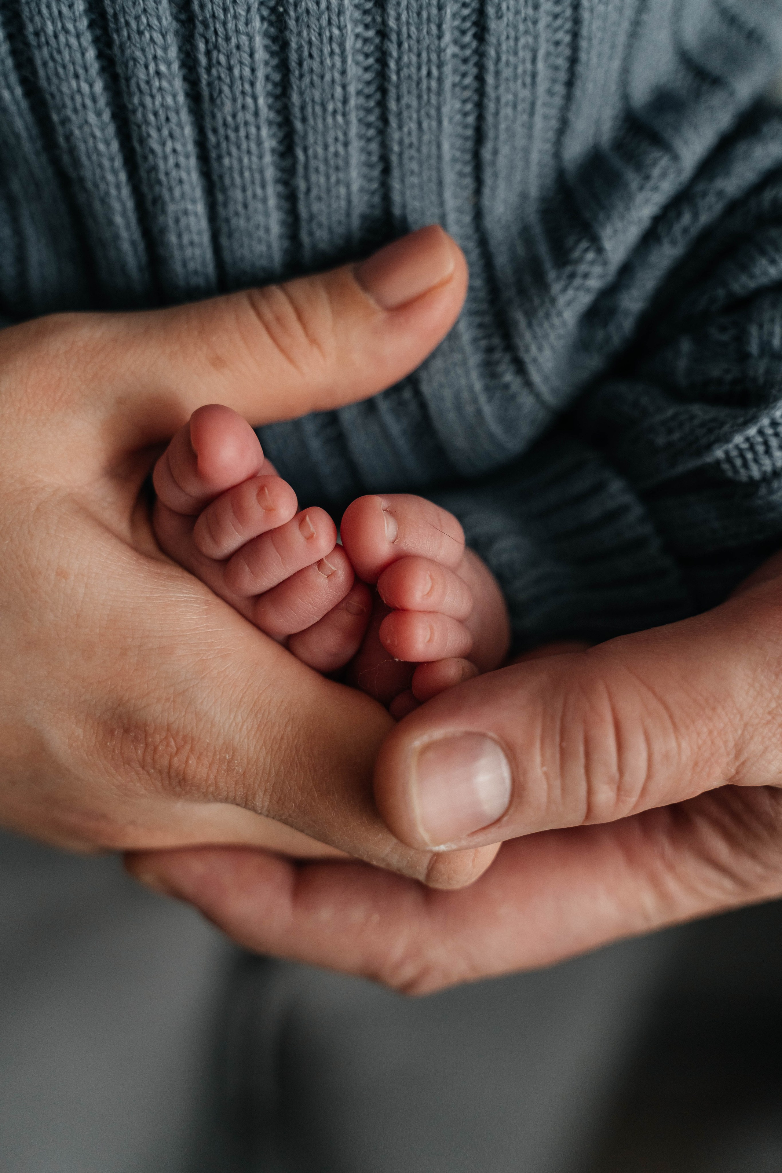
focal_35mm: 51
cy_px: 586
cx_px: 391
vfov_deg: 38.9
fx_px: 1662
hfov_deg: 26.5
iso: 1250
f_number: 3.2
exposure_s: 1/125
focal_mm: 51
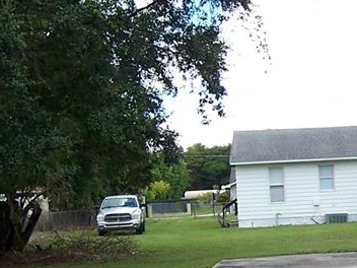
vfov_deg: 15.4
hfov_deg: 20.1
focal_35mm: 96
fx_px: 990
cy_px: 192
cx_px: 319
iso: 80
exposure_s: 1/350
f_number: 3.4
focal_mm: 5.5
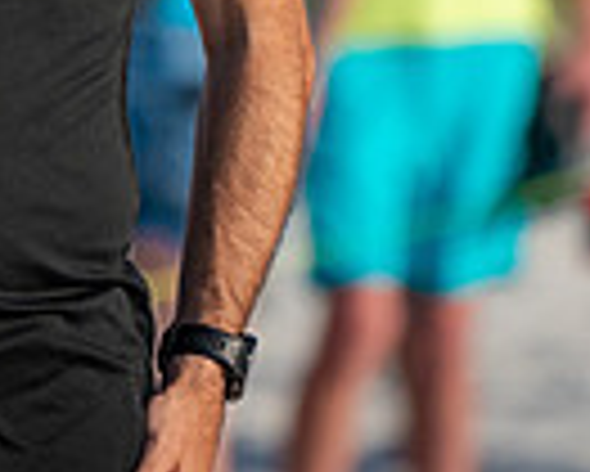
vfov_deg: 1.9
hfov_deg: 2.3
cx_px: -50
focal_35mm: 830
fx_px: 14504
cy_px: -344
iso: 640
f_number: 2.8
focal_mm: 200
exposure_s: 1/4000
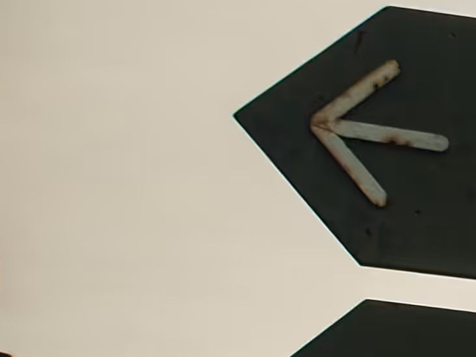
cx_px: 1415
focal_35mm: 277
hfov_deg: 6.5
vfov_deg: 5.4
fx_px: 3809
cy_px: 59
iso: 200
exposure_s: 1/160
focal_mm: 22
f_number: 4.5
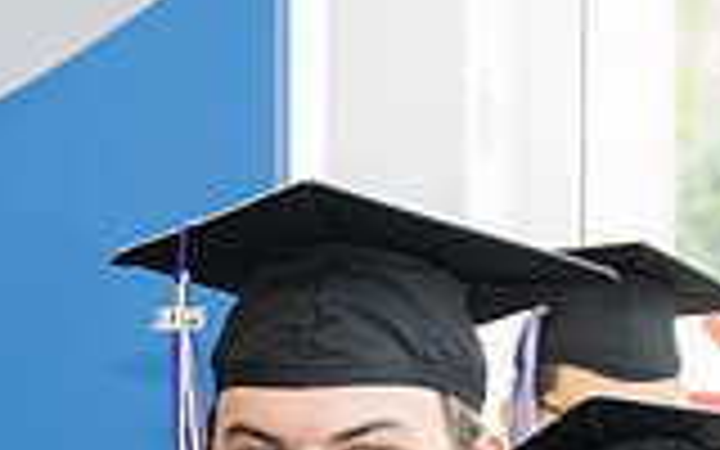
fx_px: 5239
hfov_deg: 7.9
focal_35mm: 267
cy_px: 864
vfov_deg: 4.8
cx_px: 232
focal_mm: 62
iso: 800
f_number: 5
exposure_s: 1/125
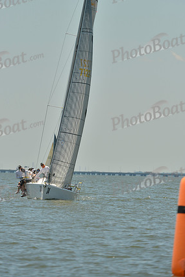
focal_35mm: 380
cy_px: 90
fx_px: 2927
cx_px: 78
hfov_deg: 3.6
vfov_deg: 5.4
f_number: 6.3
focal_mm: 280
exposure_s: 1/1600
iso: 200
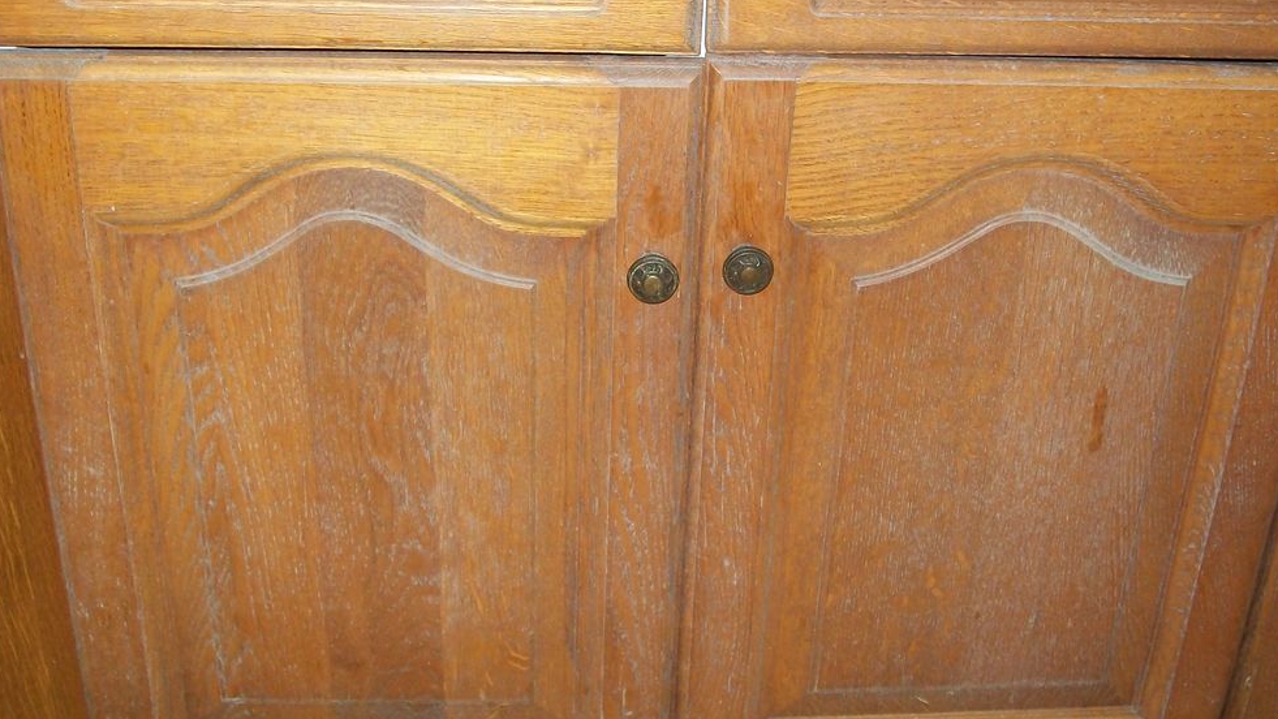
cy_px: 314
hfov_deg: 41.3
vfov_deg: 23.9
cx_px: 633
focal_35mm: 50
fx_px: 1695
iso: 160
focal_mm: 7.6
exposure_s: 1/40
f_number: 3
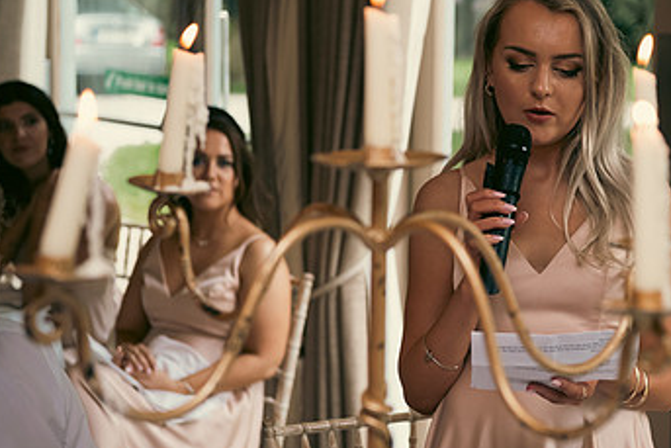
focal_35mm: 98
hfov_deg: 20.5
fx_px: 1827
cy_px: 199
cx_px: 556
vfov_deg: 14.0
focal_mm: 58
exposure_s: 1/160
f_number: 3.5
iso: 400
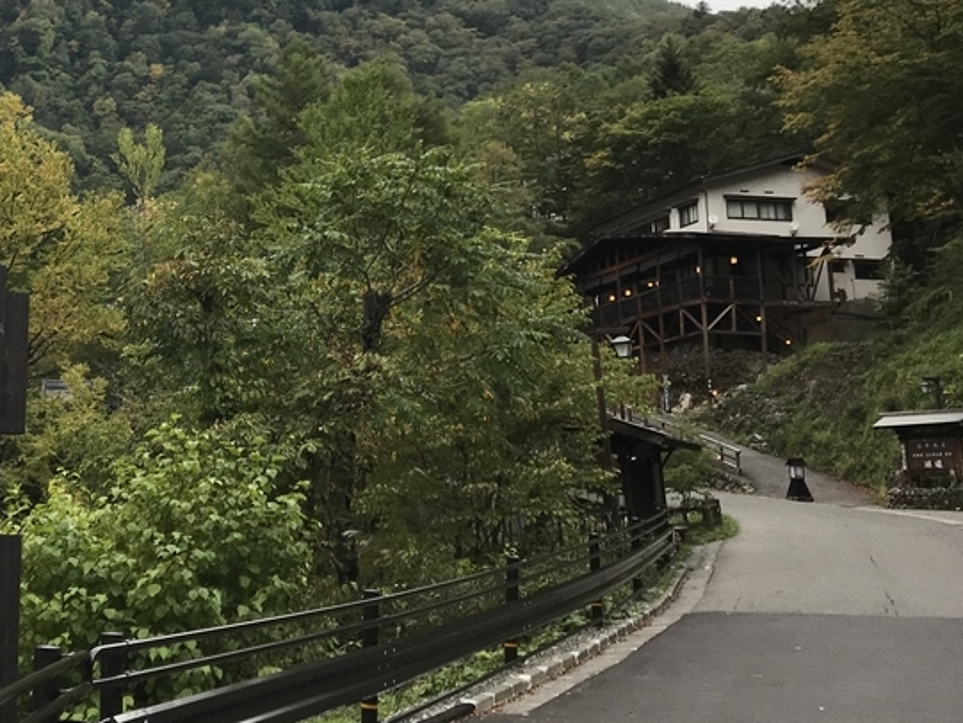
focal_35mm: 53
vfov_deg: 27.4
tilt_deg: +10.9
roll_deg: -0.5
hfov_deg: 34.1
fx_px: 1475
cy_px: 244
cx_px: 89
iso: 20
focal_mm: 3.99
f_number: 1.8
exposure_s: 1/283
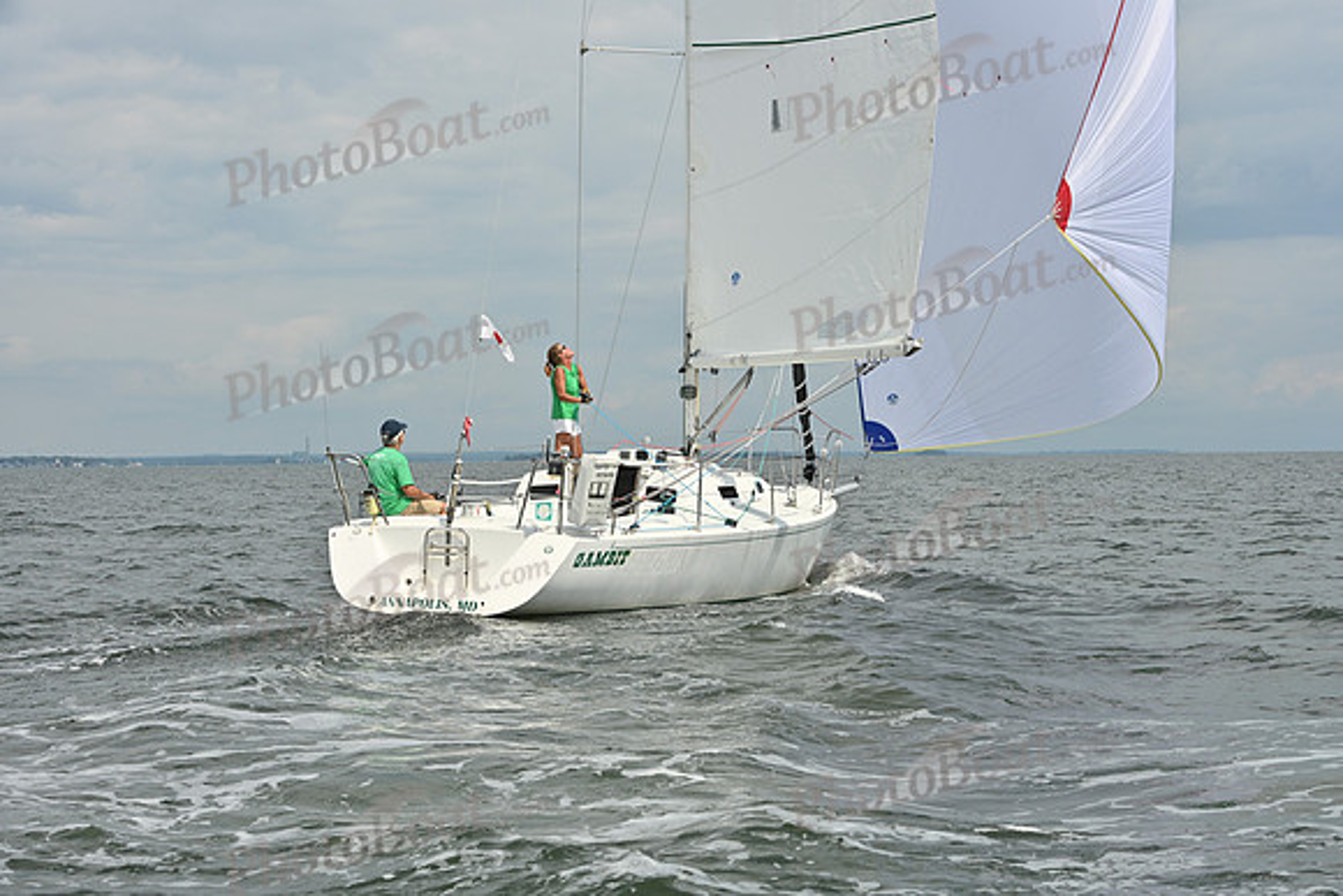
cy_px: 448
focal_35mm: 70
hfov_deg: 28.8
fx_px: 2612
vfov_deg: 19.5
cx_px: 672
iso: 320
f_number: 10
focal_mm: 70
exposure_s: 1/1250
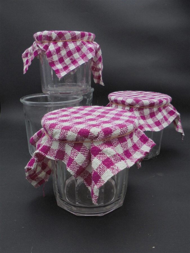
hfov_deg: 48.2
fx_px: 212
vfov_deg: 61.7
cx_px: 95
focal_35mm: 29
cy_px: 126
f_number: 3.7
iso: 100
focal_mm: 5.3
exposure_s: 1/50
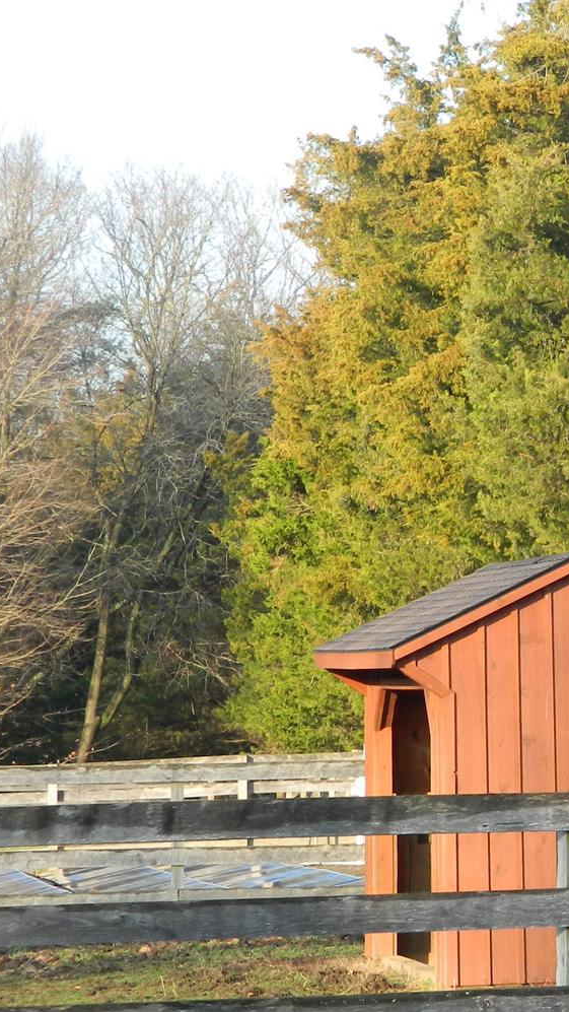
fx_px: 5041
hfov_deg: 6.3
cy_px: 625
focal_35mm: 188
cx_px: 968
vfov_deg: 11.4
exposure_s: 1/100
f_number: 4.2
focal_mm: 15.1
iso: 80
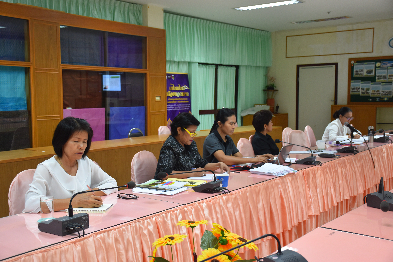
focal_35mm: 45
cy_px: 131
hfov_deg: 43.6
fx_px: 491
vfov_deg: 29.9
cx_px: 196
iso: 720
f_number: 4
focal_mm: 30
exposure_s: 1/60
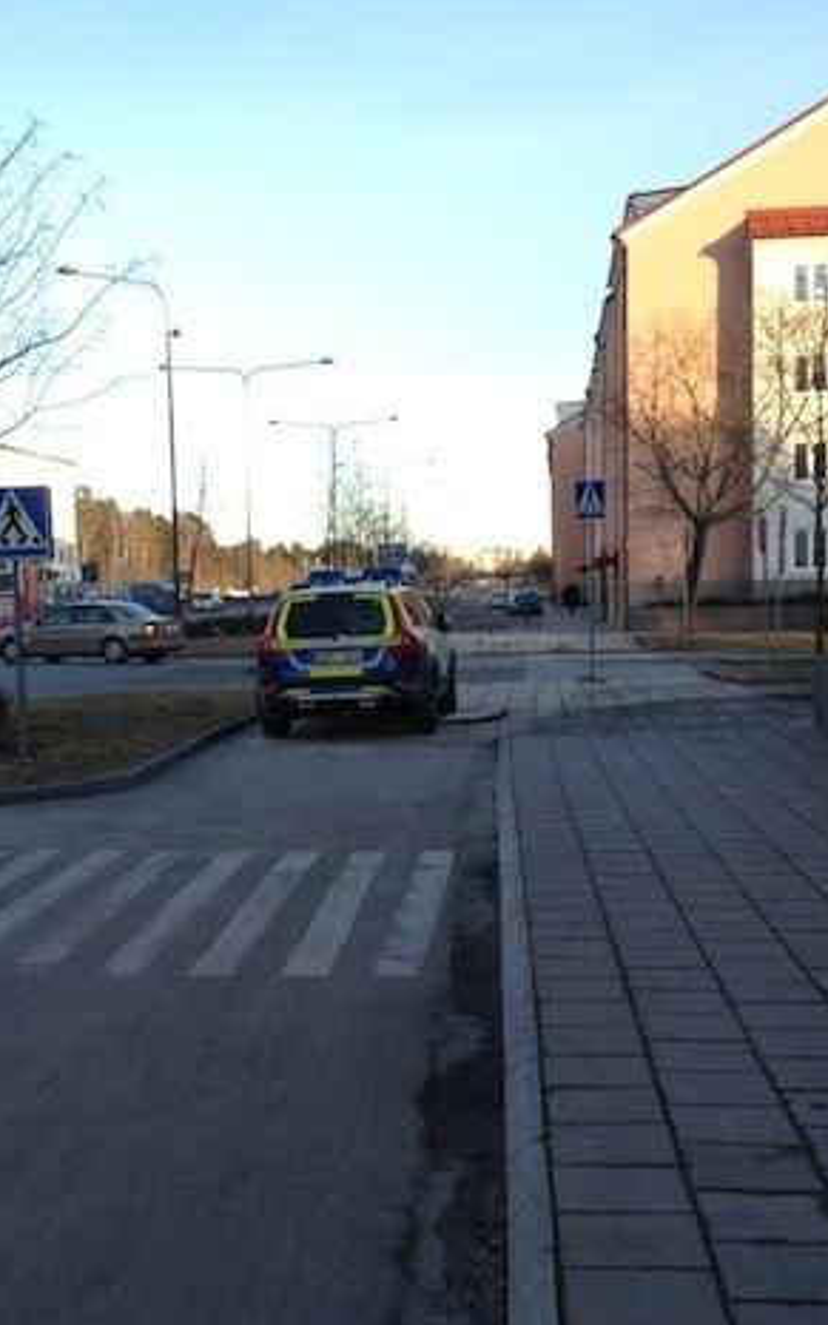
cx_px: 310
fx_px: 1842
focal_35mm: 51
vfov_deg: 39.6
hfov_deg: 25.3
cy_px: 717
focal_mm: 4.28
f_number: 2.4
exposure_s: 1/363
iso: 64
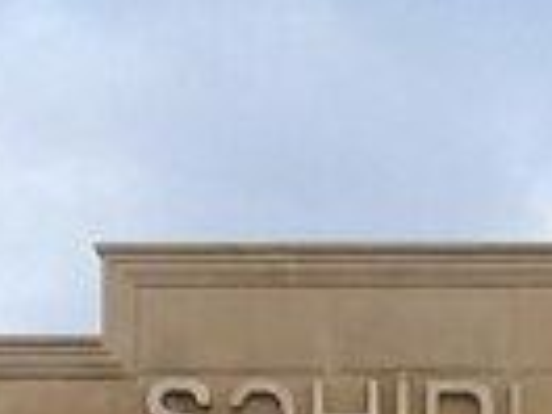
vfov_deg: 8.6
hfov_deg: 12.4
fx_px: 2472
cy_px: 1022
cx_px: 682
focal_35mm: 155
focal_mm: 3.3
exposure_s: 1/245
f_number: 2.2
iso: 50
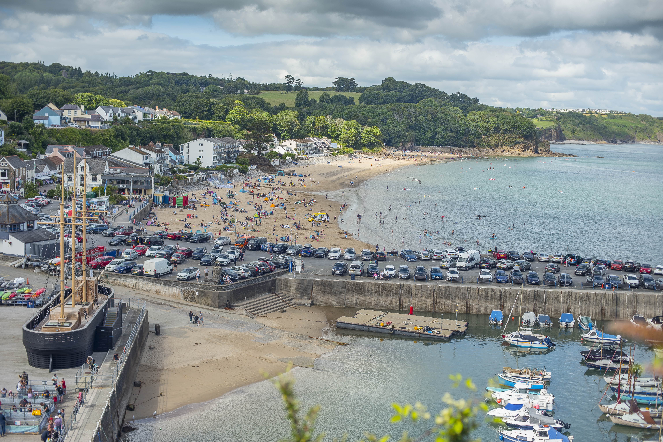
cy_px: 221
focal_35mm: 50
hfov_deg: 39.6
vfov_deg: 27.0
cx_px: 332
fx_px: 921
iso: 125
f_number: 2.8
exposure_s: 1/2000
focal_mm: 50
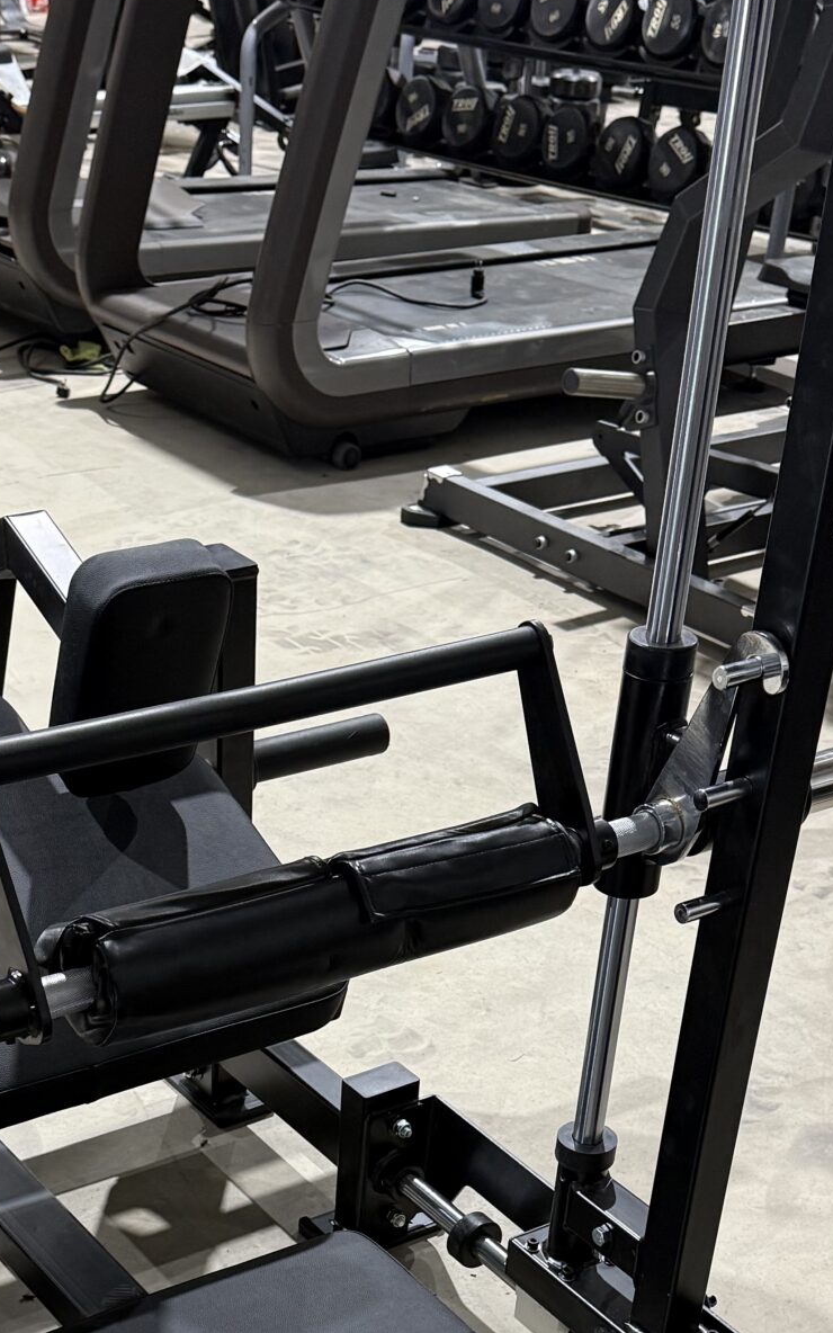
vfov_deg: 34.5
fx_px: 1998
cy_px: 1244
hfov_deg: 23.5
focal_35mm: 55
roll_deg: -3.4
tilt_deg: -36.5
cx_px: 307
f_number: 1.78
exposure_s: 1/60
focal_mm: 6.76
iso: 250
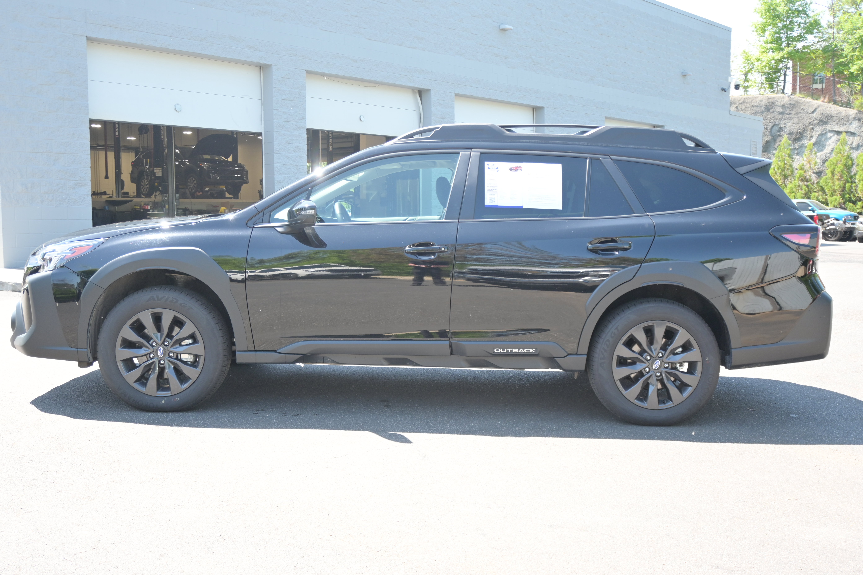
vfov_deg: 36.2
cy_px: 288
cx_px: 432
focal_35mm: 37
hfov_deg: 52.2
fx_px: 881
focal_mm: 24.5
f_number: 4.2
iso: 250
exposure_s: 1/250
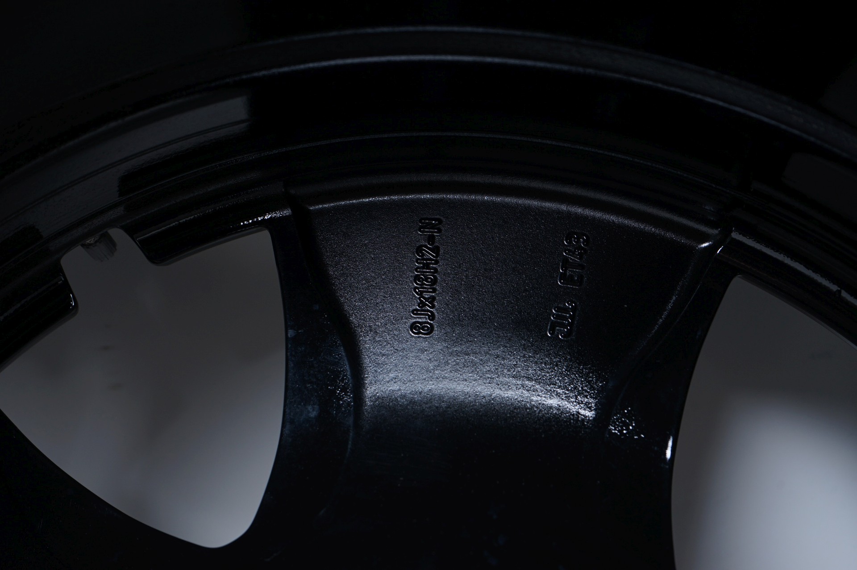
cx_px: 428
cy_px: 285
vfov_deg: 27.0
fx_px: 1189
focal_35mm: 50
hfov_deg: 39.6
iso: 250
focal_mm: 50
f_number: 7.1
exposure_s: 1/100
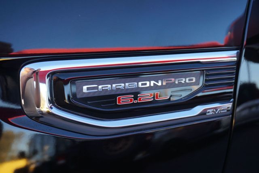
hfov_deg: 46.4
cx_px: 130
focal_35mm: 42
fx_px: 302
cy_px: 86
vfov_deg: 31.9
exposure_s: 1/60
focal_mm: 28
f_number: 4.5
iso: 100
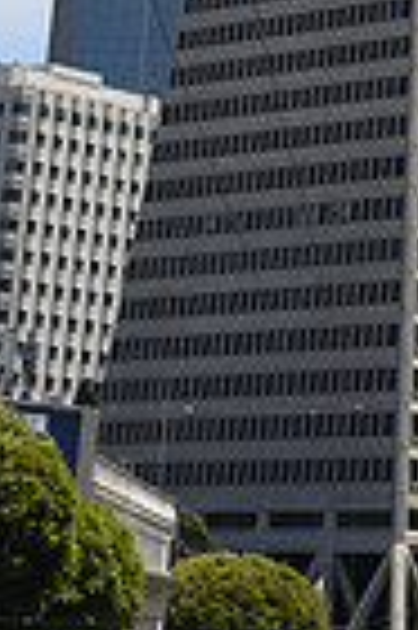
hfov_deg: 9.3
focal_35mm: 145
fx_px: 2531
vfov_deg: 12.6
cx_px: 542
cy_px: -576
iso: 80
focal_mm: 35
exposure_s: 1/200
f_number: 10
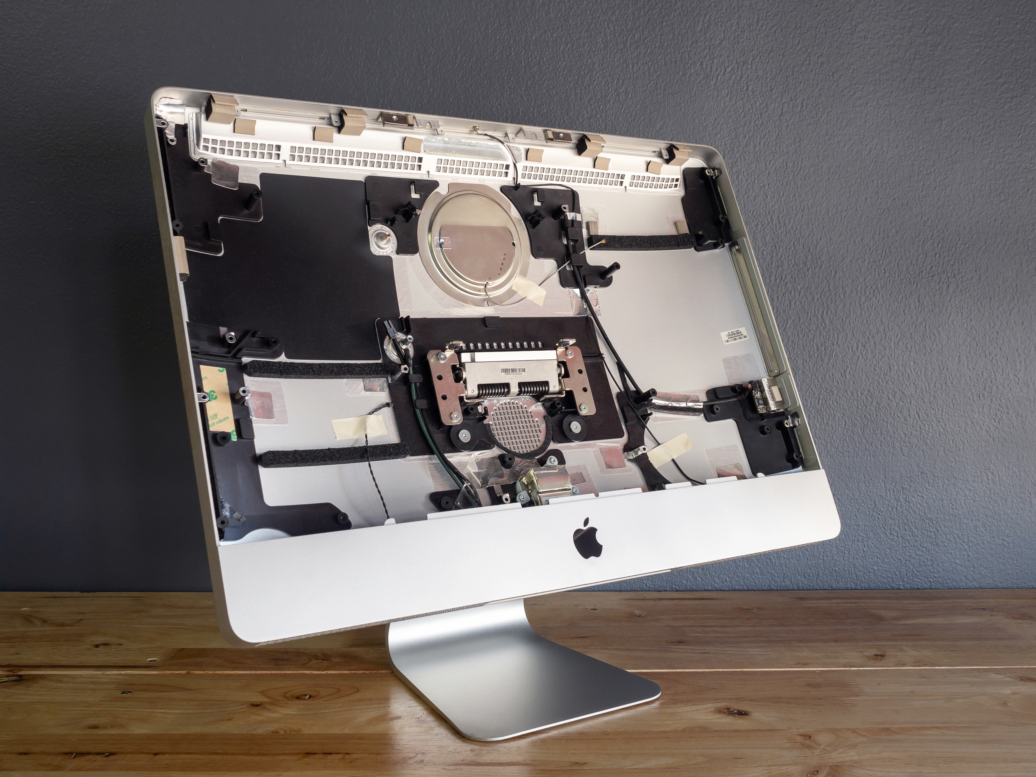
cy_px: 388
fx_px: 1018
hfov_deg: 54.0
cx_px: 518
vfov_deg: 41.8
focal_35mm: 34
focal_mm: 17
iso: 400
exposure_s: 1/13
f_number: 6.3
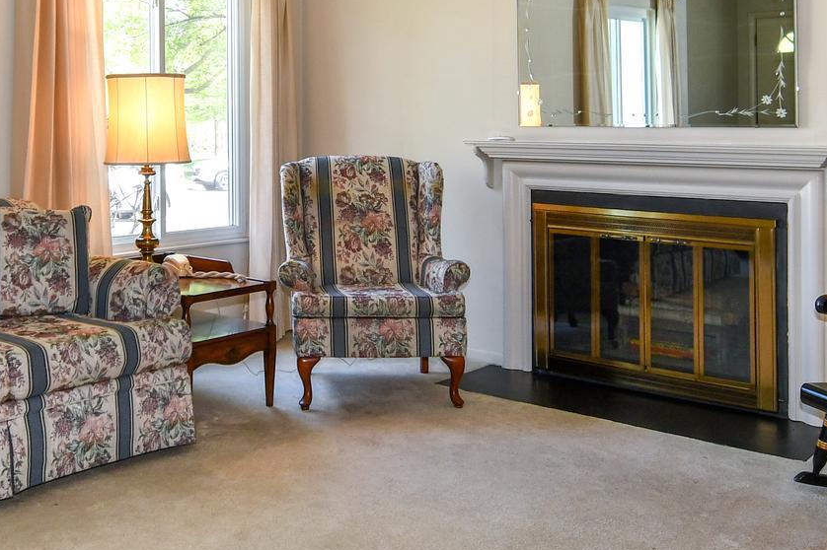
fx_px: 1010
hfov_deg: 43.4
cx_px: 234
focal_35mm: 44
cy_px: 116
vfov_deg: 29.8
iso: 200
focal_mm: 12
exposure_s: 1/80
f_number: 4.5
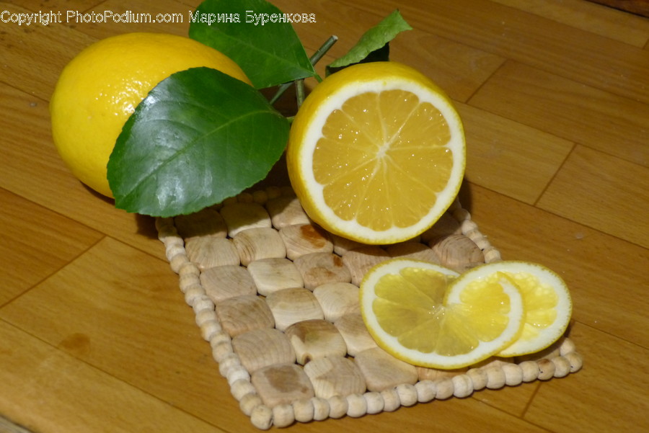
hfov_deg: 34.5
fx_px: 1046
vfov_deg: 23.4
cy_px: 216
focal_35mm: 58
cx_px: 324
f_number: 3.2
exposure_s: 1/13
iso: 400
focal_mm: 10
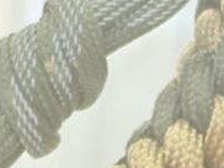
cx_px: 70
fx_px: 2217
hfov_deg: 5.8
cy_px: 335
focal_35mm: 343
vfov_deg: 4.3
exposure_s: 1/50
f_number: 1.6
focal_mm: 5.96
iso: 64
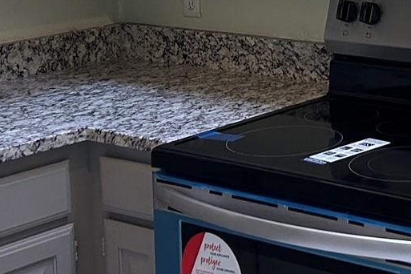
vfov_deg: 12.2
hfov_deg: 18.4
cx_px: 426
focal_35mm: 108
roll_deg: +1.1
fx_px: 1233
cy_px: -118
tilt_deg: -3.4
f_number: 1.5
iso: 200
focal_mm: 5.7
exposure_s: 1/60
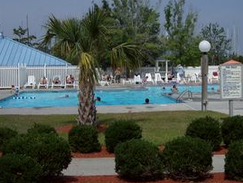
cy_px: 72
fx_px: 442
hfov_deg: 30.7
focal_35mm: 63
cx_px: 135
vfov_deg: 23.3
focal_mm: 7.7
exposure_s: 1/1374
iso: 100
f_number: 5.1
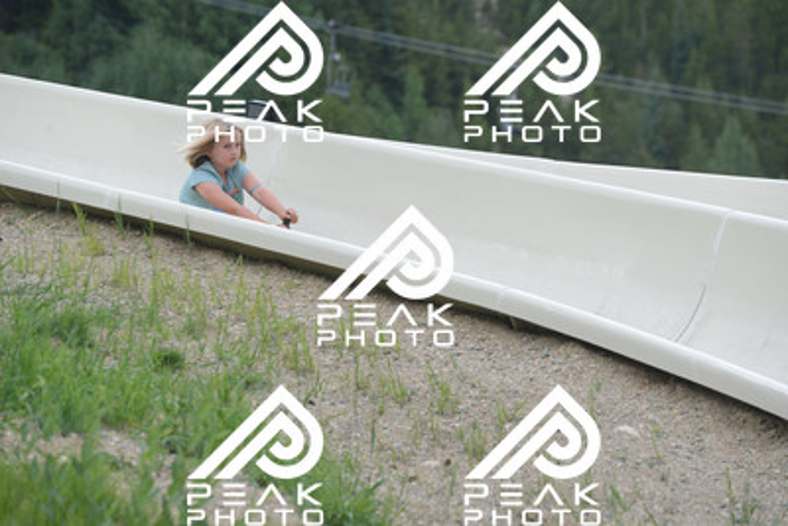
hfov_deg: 10.5
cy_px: 263
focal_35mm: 195
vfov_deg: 7.0
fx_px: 4270
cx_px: 394
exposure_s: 1/640
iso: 560
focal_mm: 195
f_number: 6.3
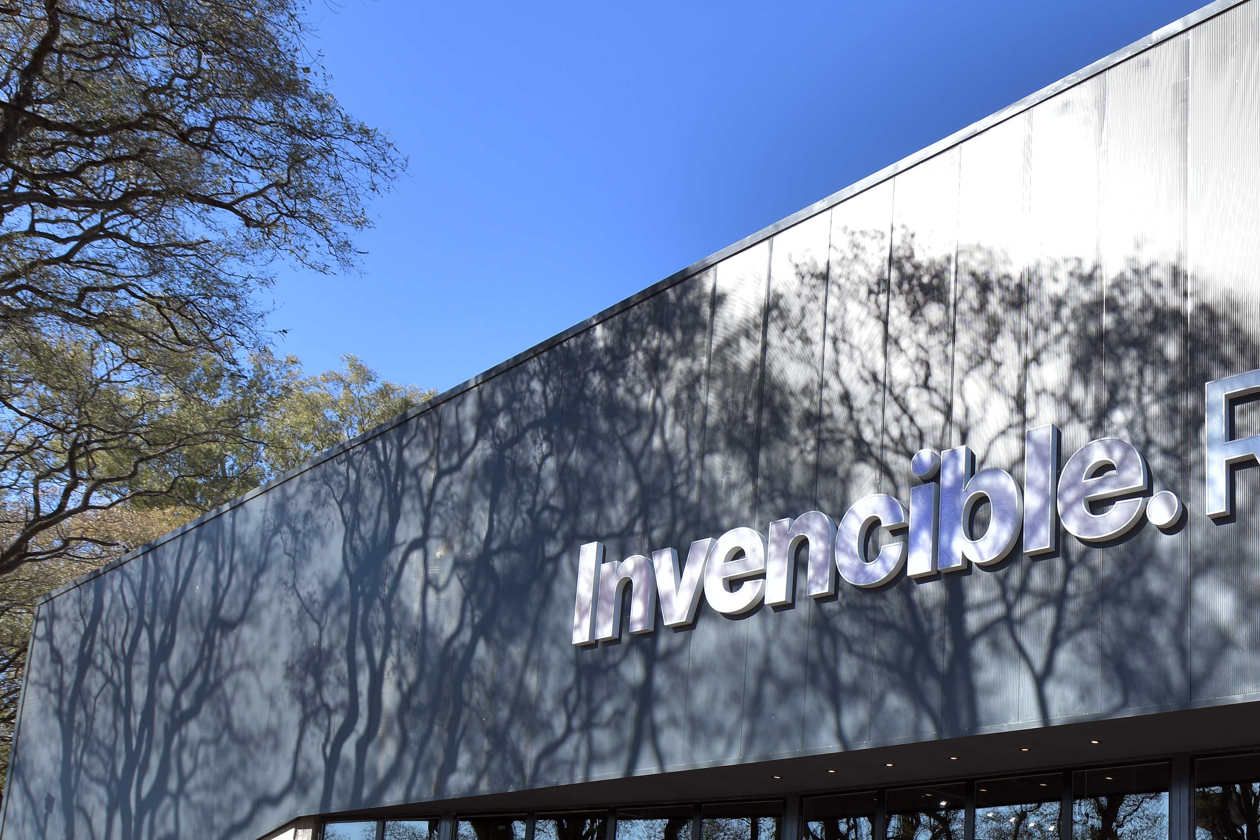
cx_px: 1182
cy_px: 818
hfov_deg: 50.5
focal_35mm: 32
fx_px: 1120
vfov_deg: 37.3
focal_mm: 14
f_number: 5.6
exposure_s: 1/160
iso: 64
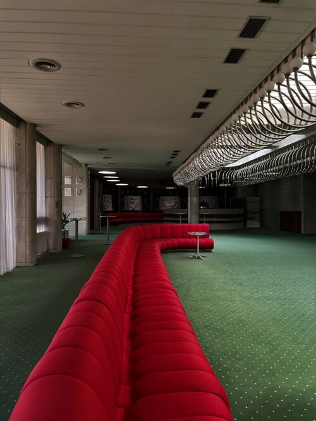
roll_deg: +0.2
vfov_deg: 67.3
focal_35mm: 26
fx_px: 317
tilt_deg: -0.3
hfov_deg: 53.0
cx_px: 158
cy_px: 210
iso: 200
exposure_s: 1/60
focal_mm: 4.2
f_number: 1.6
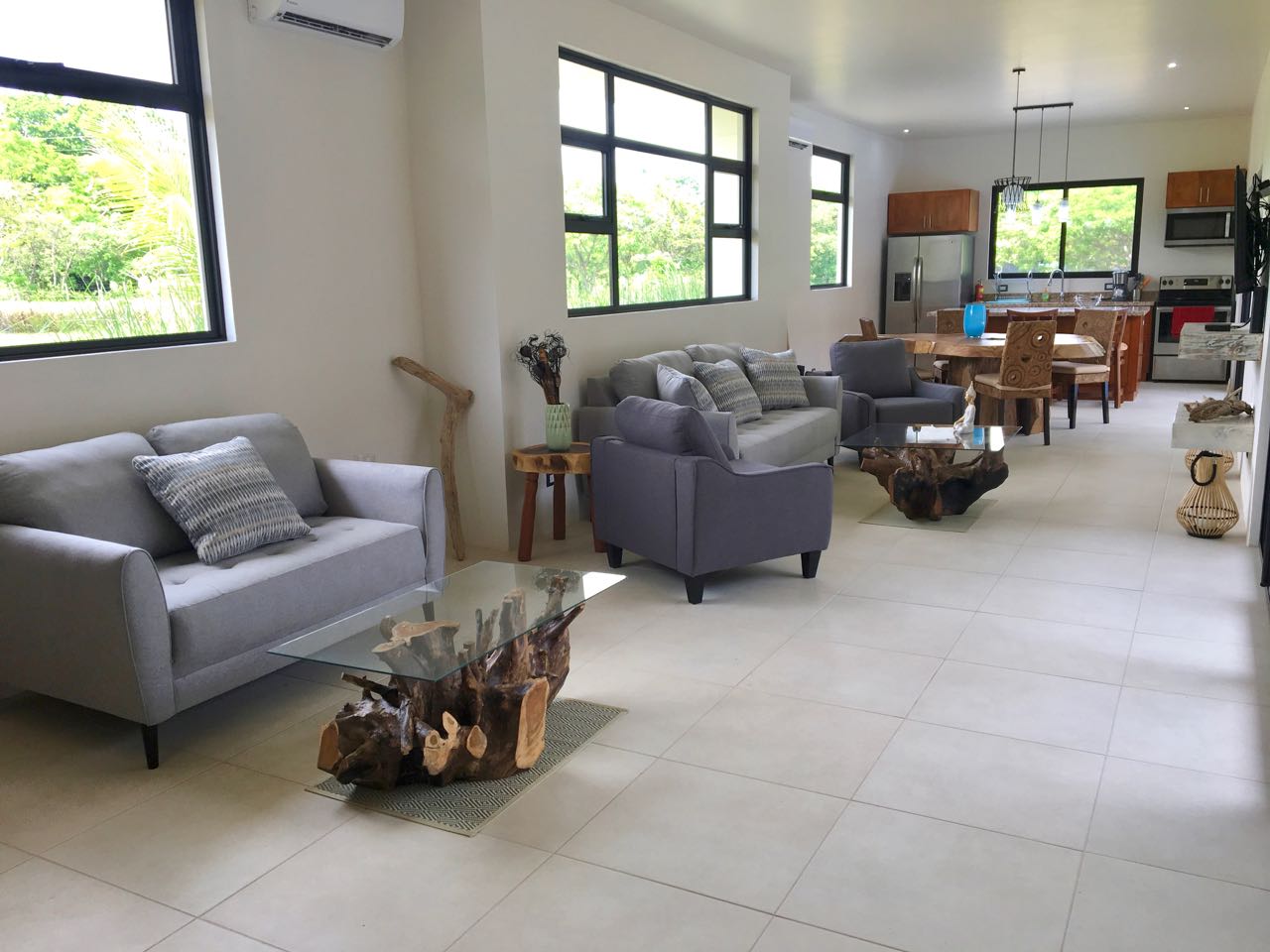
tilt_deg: -11.5
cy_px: 476
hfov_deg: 61.7
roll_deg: +1.6
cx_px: 635
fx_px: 1064
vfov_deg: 48.2
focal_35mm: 29
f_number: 2.2
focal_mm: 4.15
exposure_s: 1/120
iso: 25
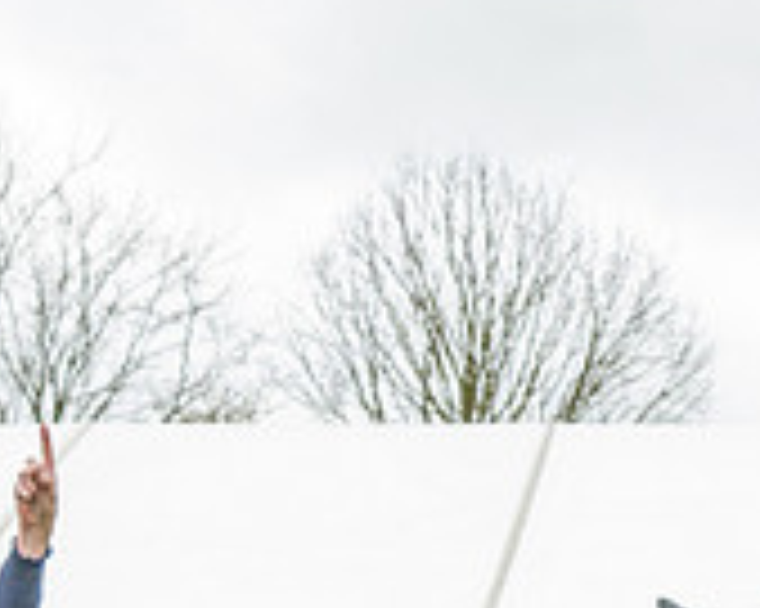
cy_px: 950
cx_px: 973
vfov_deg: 9.8
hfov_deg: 12.3
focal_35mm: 152
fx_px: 3417
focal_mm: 38
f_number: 5
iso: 800
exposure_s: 1/400
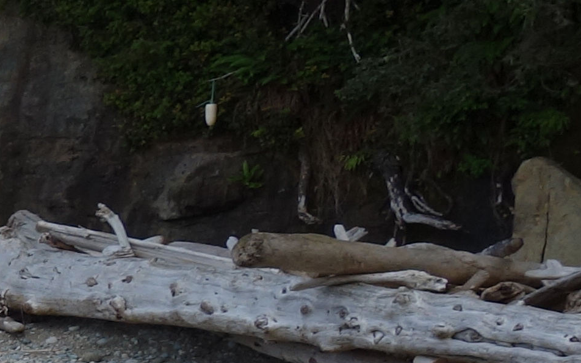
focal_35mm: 164
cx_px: -936
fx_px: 2597
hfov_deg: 10.5
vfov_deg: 7.8
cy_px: 556
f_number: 5.6
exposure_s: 1/400
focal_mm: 10.4
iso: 125
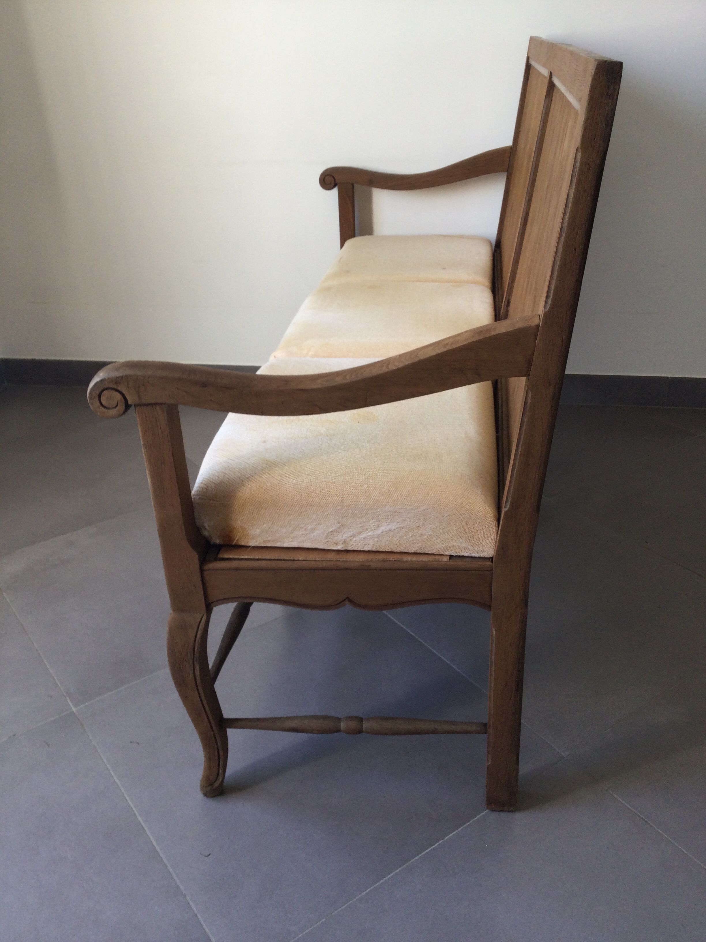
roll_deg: +1.7
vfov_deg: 58.4
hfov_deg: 45.4
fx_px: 843
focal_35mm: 31
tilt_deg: -26.8
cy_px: 471
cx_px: 353
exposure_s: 1/50
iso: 25
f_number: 2.4
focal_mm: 3.3
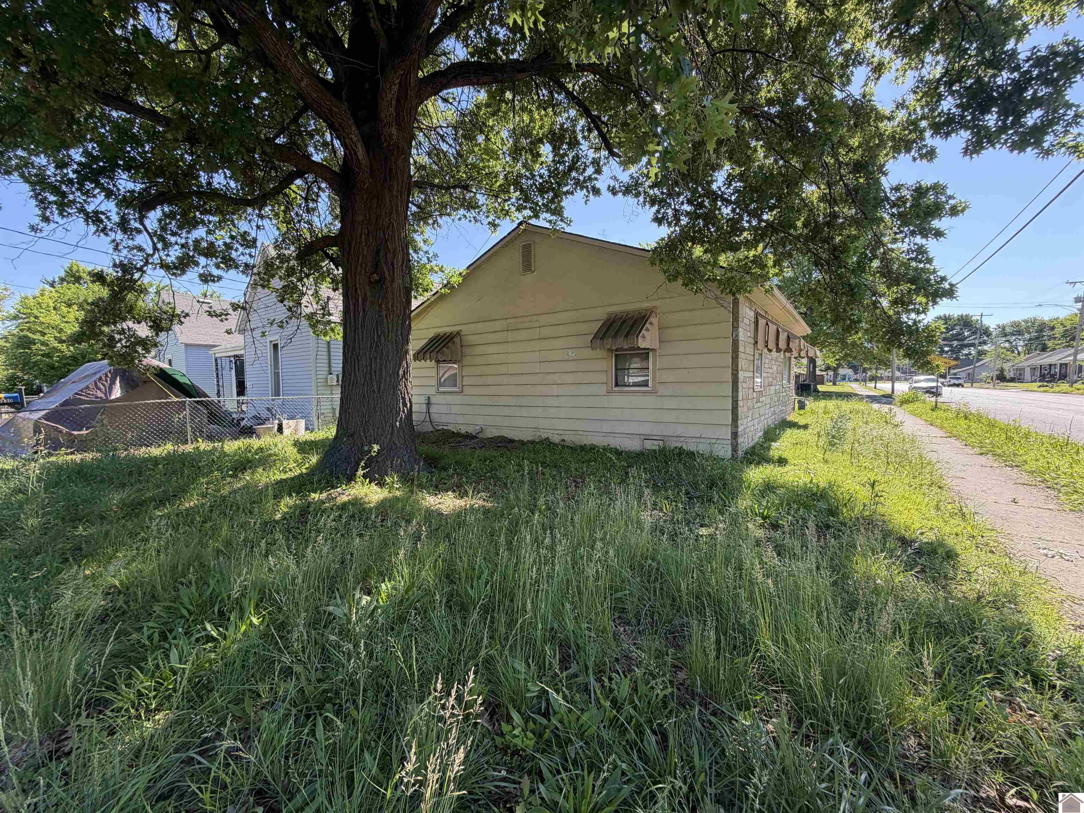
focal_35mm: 14
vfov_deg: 85.7
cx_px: 542
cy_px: 406
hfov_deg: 102.1
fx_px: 438
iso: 50
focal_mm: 2.22
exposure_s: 1/233
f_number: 2.2
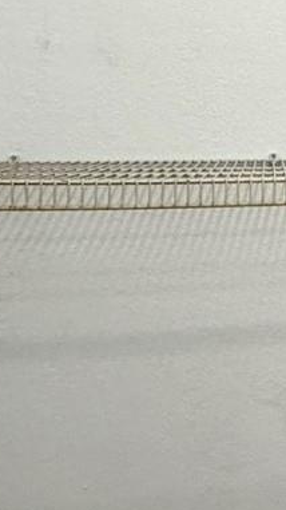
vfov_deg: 32.3
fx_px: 864
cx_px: 579
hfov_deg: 15.1
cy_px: 131
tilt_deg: -1.4
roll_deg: +0.6
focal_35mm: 64
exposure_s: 1/60
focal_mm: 2.22
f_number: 2.2
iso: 320
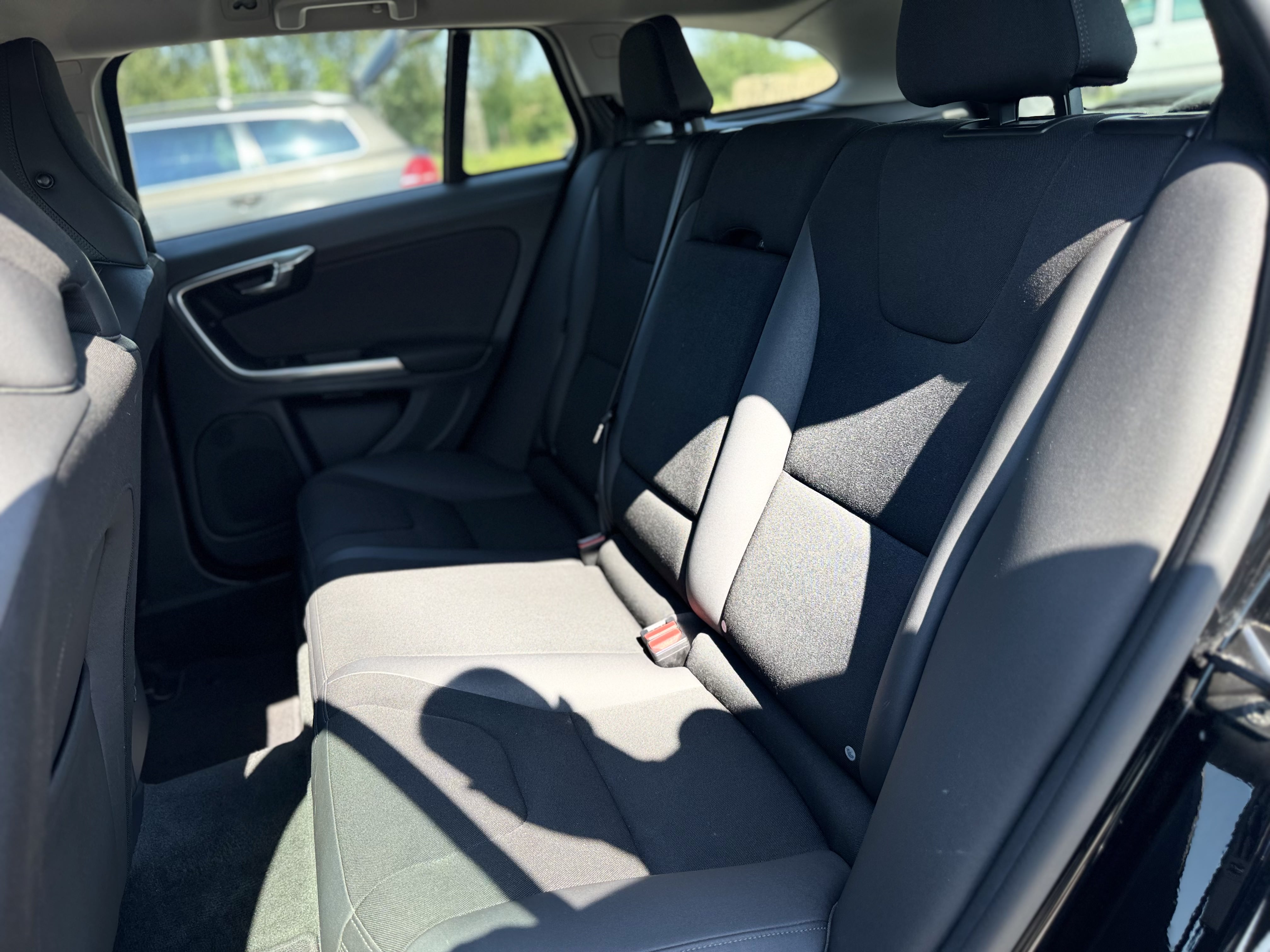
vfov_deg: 56.8
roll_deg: +7.0
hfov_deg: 71.6
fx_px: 881
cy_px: 476
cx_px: 635
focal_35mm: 24
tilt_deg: -23.4
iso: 80
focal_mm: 6.76
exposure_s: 1/430
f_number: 1.78
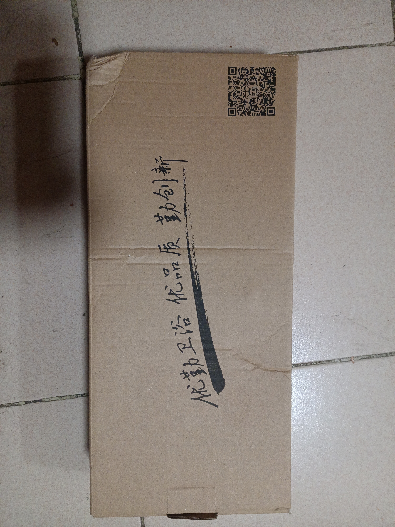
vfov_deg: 67.3
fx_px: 396
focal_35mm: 26
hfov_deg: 53.1
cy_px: 264
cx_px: 198
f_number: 1.8
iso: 1207
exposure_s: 1/33.3
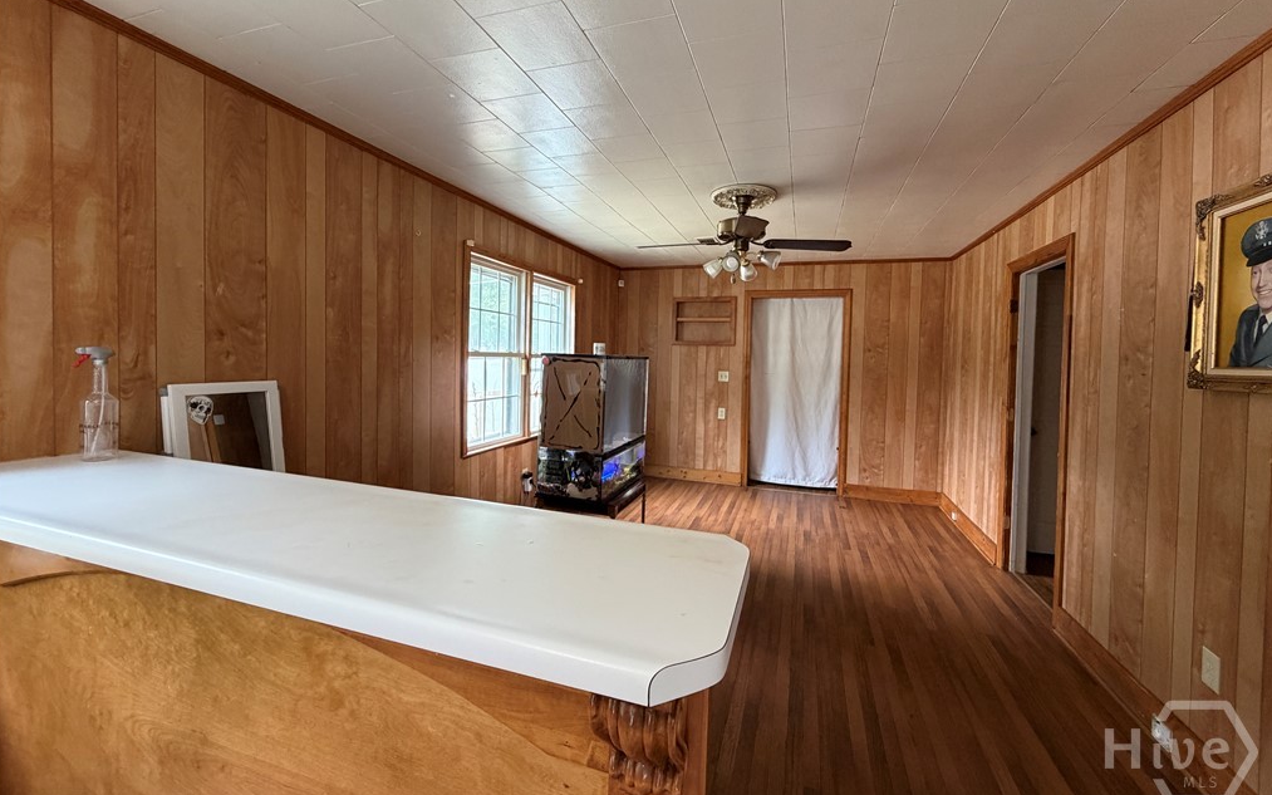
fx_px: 520
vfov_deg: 74.7
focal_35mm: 15
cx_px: 634
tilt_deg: -1.2
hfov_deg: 101.5
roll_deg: -1.1
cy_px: 367
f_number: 2.2
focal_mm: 2.22
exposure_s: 1/60
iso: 320
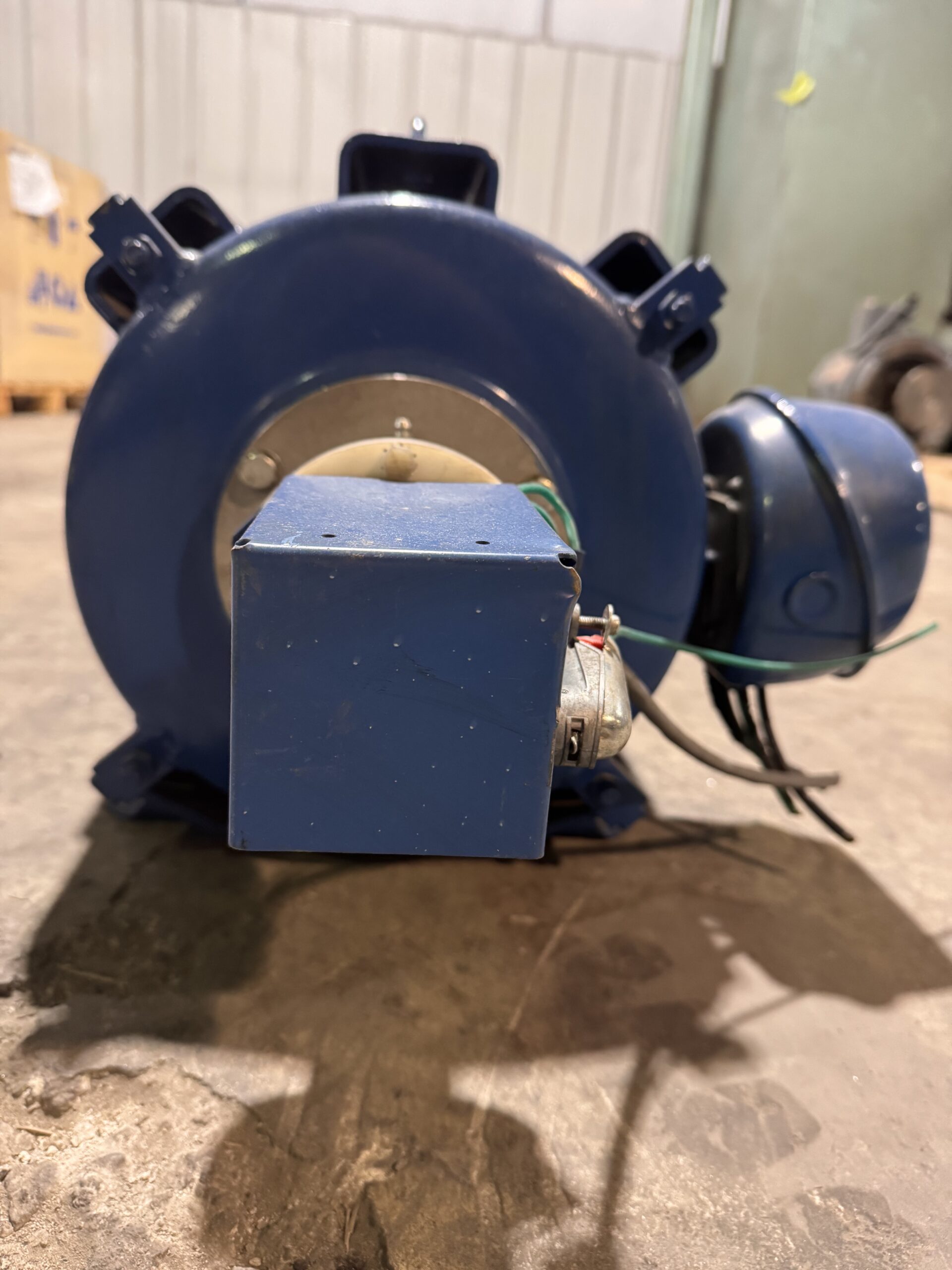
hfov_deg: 56.8
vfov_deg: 71.6
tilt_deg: -15.4
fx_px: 880
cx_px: 476
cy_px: 635
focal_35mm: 24
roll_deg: -3.8
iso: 500
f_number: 1.78
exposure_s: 1/60
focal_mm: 6.76
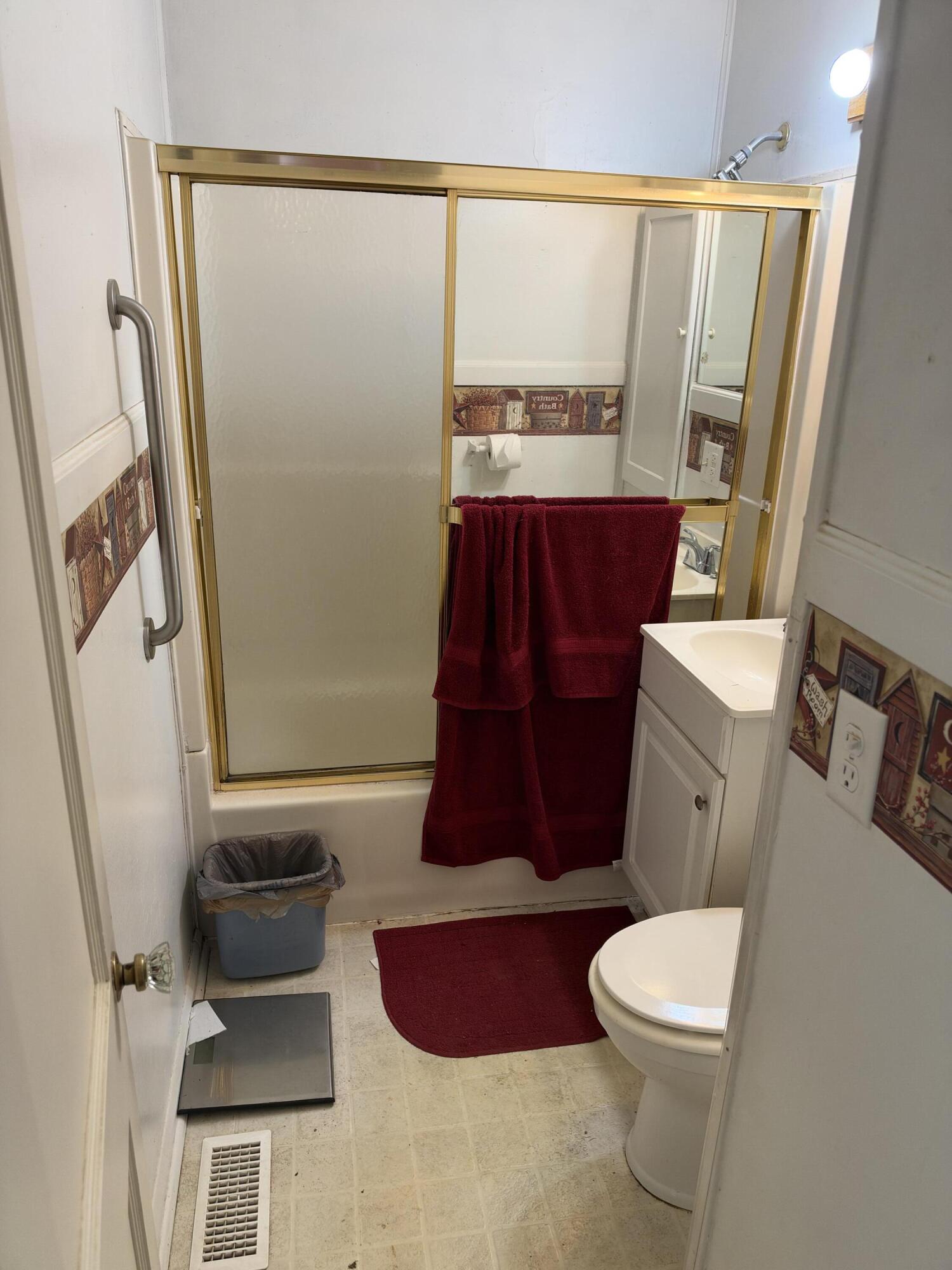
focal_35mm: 24
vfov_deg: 71.6
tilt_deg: -19.9
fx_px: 880
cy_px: 635
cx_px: 476
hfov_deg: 56.8
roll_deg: -1.4
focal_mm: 6.93
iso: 320
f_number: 1.8
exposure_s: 1/120
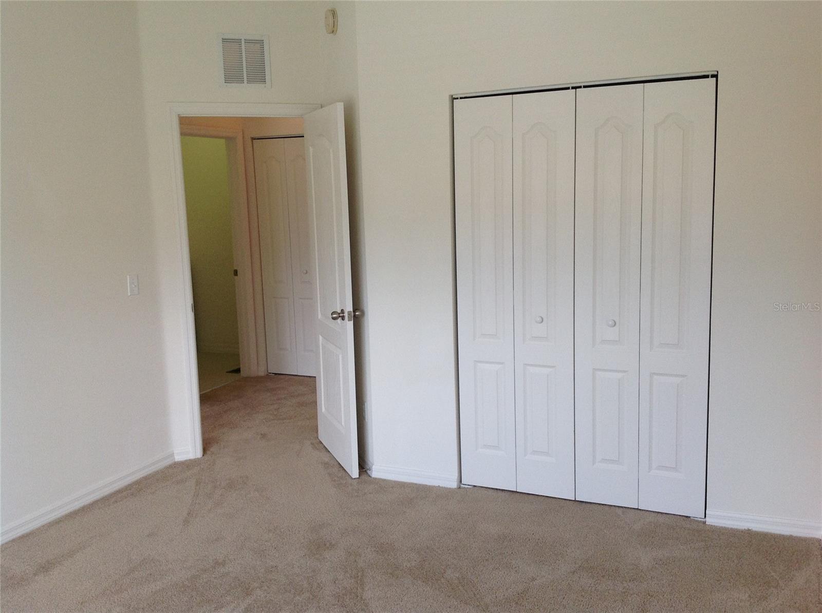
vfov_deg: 40.6
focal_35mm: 35
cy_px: 306
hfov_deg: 52.7
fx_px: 830
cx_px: 411
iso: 80
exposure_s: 1/120
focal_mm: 4.28
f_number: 2.4
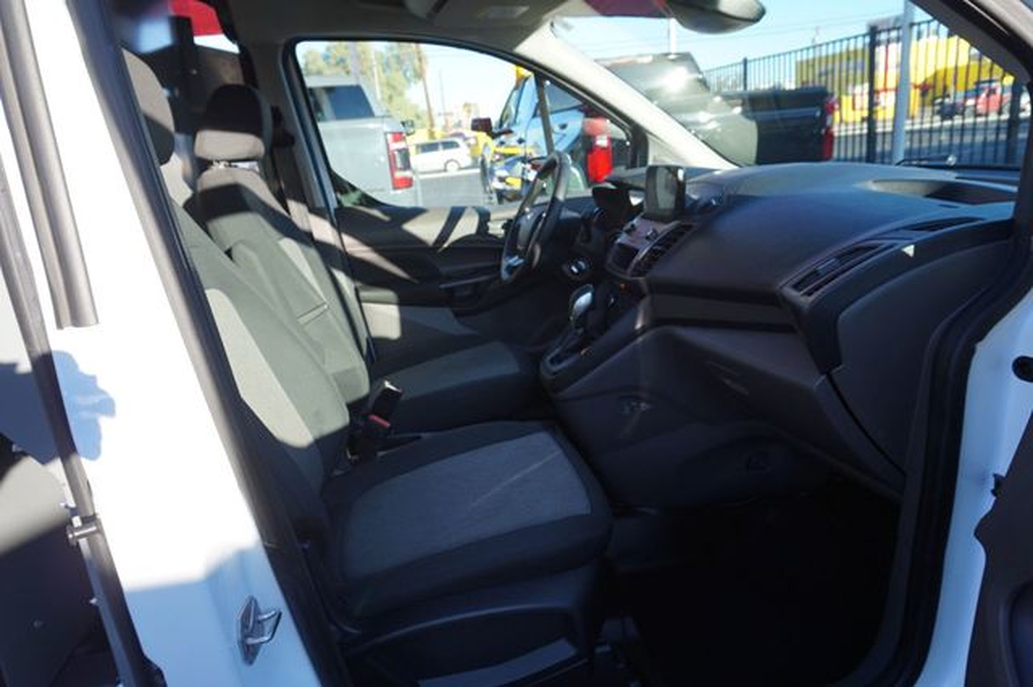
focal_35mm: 24
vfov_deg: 53.1
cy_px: 344
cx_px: 516
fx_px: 688
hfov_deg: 73.8
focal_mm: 16
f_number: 5.6
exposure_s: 1/80
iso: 100
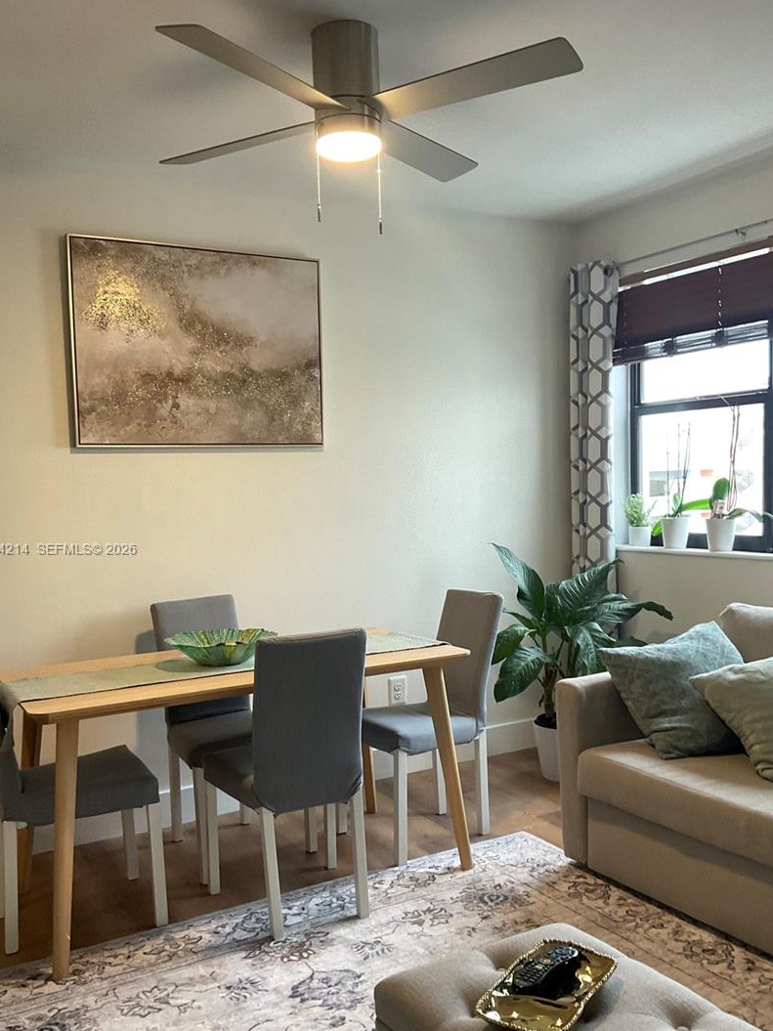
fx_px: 983
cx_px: 395
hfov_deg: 42.9
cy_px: 550
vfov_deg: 55.3
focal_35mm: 33
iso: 200
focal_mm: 3
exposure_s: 1/60
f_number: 1.8
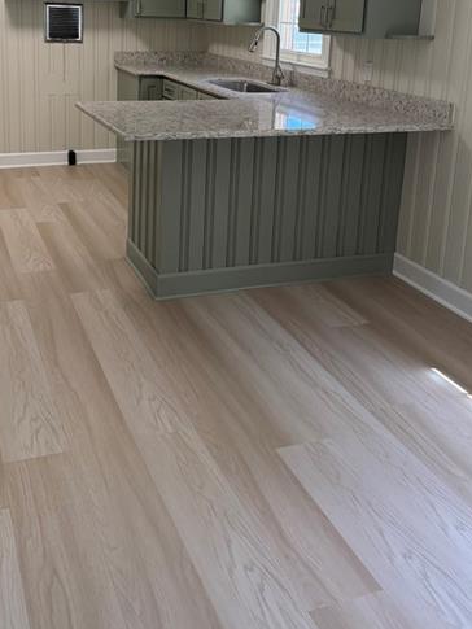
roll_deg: -2.3
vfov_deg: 46.8
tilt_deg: -11.7
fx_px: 691
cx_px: 176
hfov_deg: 37.5
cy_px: 143
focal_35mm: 38
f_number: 1.78
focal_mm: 6.76
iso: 200
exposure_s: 1/131
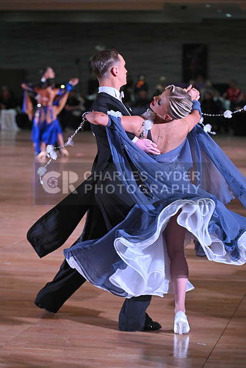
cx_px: 123
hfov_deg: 12.5
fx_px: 1127
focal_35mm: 110
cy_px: 184
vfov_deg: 18.6
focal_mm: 110
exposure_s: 1/400
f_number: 5
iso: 5000
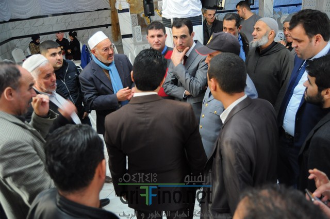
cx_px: 165
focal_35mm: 27
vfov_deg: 47.8
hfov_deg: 67.4
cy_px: 110
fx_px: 247
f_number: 3.5
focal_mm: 18
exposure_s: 1/30
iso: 800
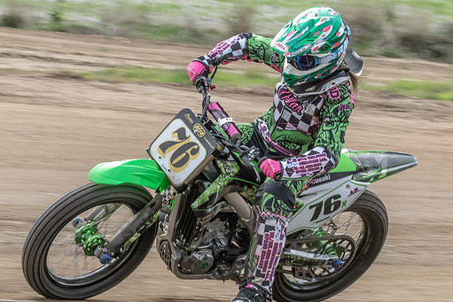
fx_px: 4669
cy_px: 154
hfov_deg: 5.6
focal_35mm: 371
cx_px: 209
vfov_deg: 3.7
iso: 640
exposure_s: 1/250
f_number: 16
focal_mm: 150
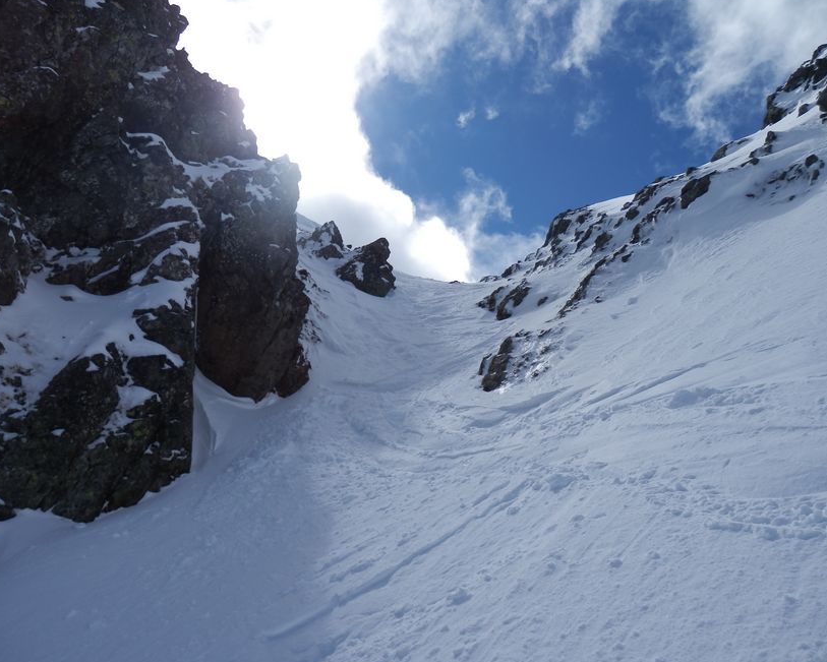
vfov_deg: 53.2
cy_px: 329
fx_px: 661
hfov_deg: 64.0
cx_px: 397
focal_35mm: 27
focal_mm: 4.5
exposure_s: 1/320
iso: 80
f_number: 8.7
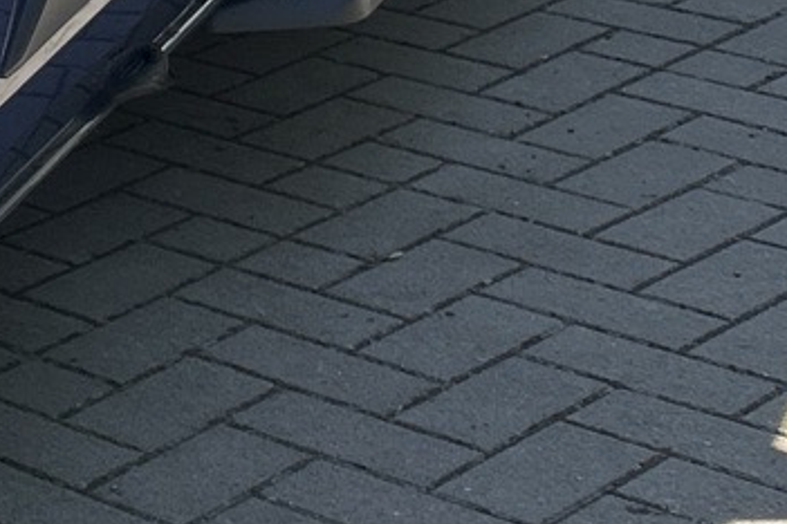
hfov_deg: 11.5
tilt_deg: -13.6
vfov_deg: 9.0
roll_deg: +6.6
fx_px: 3235
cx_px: -1092
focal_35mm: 148
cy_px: -296
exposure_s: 1/1252
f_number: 1.5
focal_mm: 5.7
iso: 50
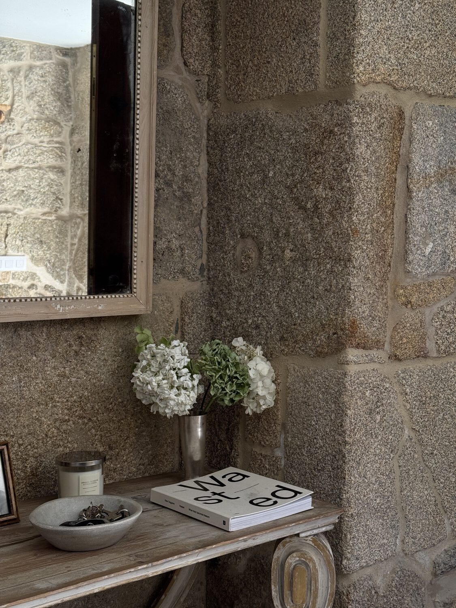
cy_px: 304
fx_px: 843
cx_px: 228
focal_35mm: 48
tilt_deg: -4.6
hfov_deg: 30.3
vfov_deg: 39.7
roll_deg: +0.7
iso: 80
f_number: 1.78
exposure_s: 1/148
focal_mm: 6.76
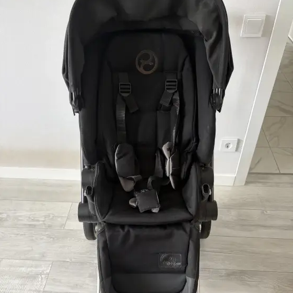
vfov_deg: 52.0
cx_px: 147
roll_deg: +0.0
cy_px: 182
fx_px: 297
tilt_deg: -42.5
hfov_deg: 52.5
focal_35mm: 31
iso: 125
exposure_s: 1/67
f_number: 1.6
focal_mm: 5.96
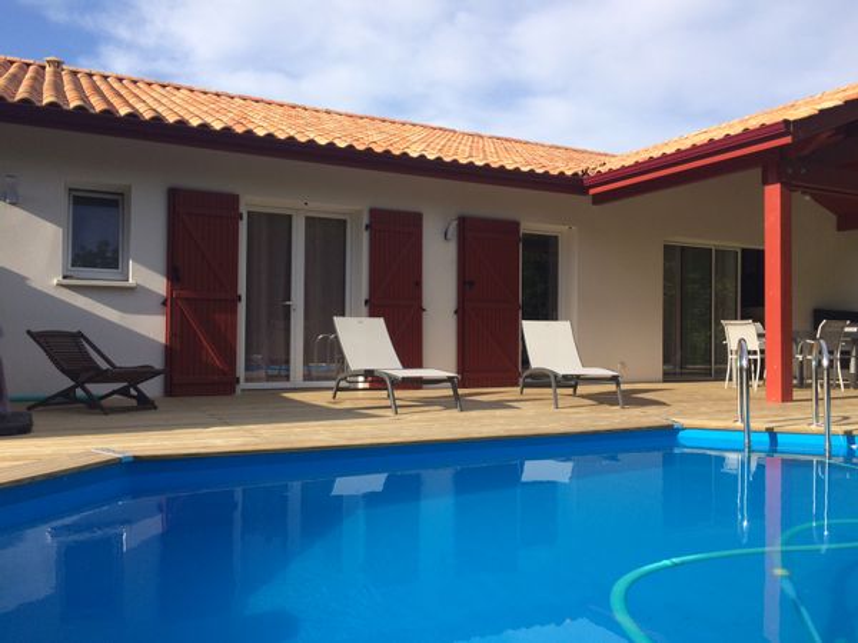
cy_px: 322
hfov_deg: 61.7
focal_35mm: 29
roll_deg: -0.3
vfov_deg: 48.2
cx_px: 429
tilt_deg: -0.5
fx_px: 719
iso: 32
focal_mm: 4.15
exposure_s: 1/1866
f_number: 2.2
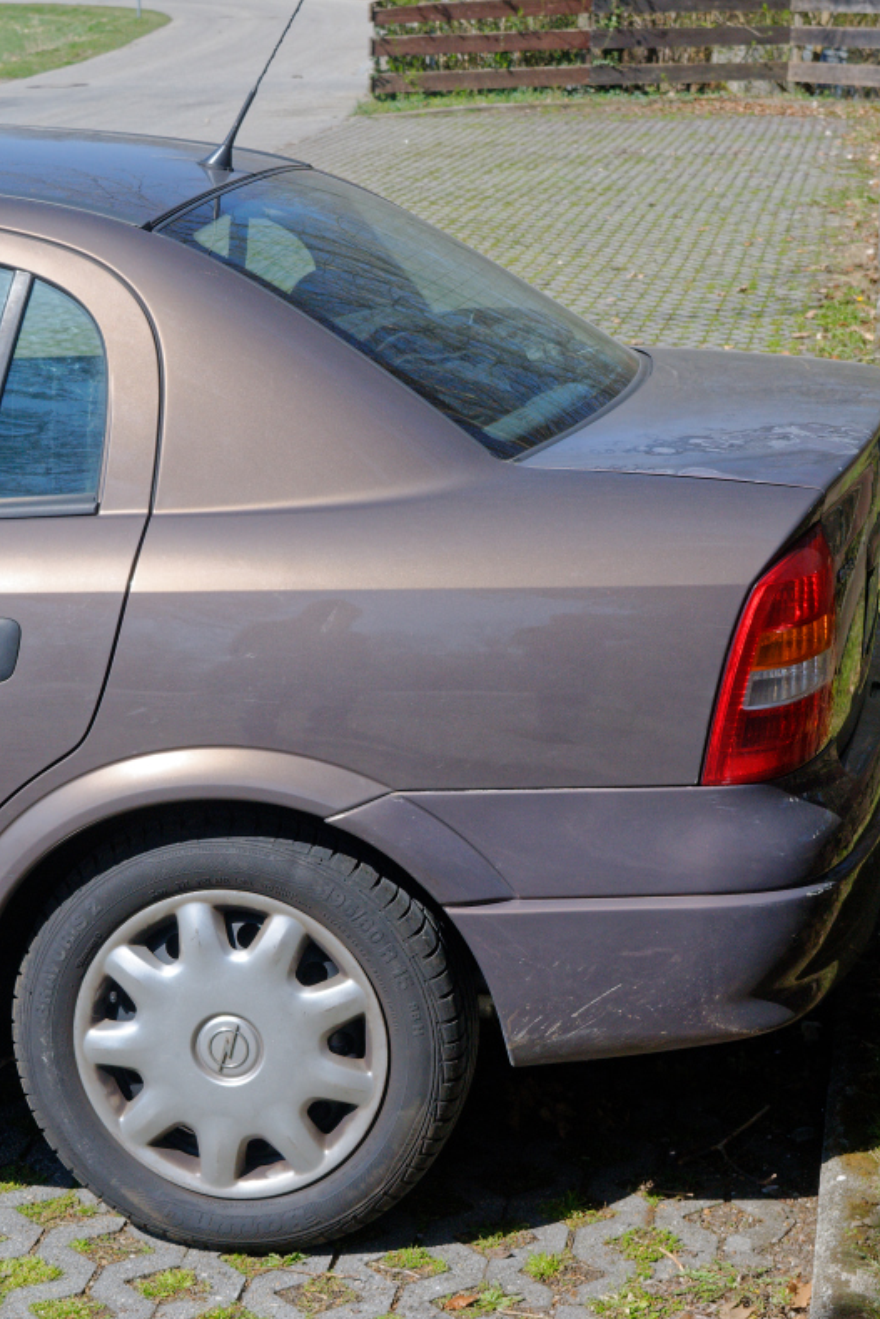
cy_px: 666
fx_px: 3005
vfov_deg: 24.8
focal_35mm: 82
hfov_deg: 16.7
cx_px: 456
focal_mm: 36
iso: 280
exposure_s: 1/250
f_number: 11
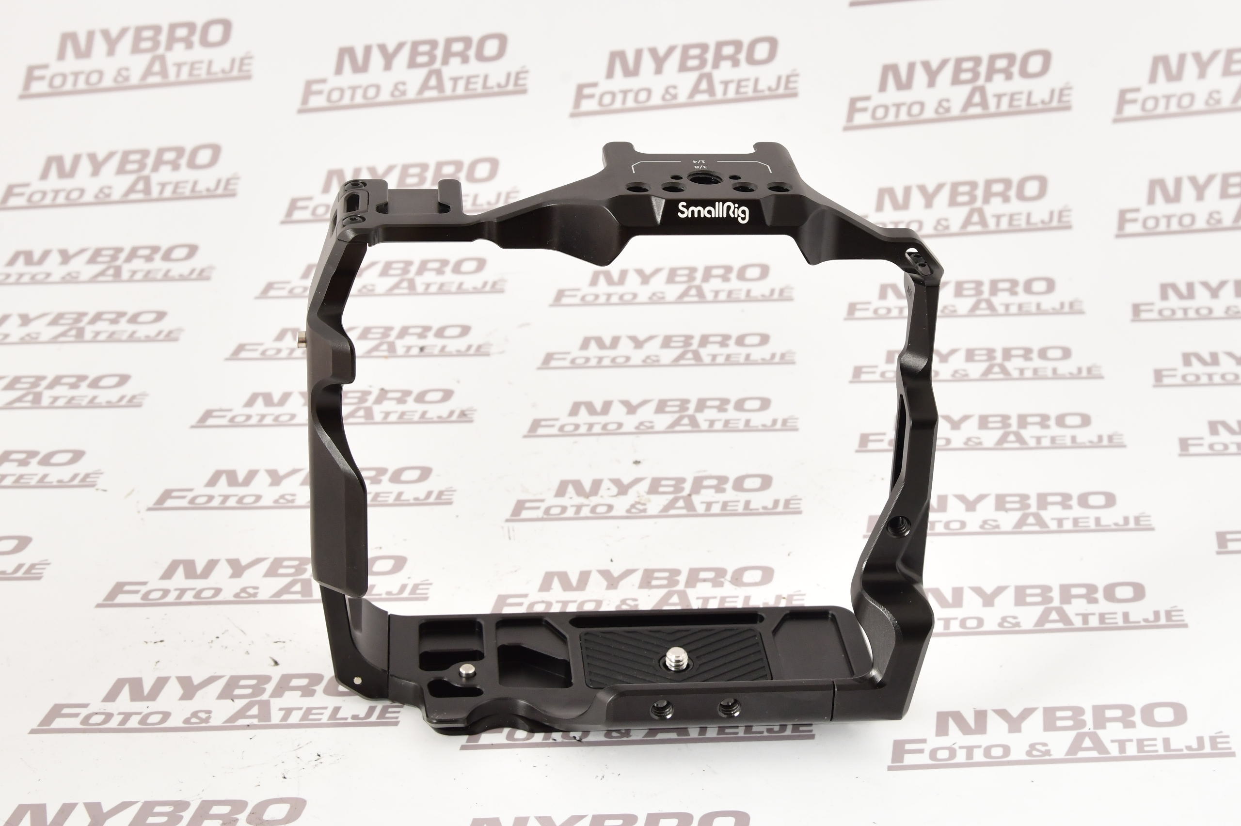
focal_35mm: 40
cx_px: 620
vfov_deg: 33.4
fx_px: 1378
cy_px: 413
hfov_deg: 48.5
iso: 1000
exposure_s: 1/125
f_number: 11
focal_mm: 40
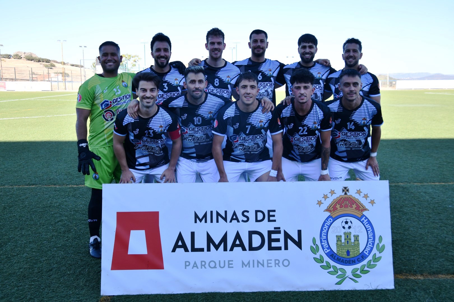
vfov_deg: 34.2
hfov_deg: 49.6
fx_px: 492
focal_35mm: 39
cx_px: 227
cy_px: 151
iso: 200
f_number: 6.3
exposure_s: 1/250
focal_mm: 26
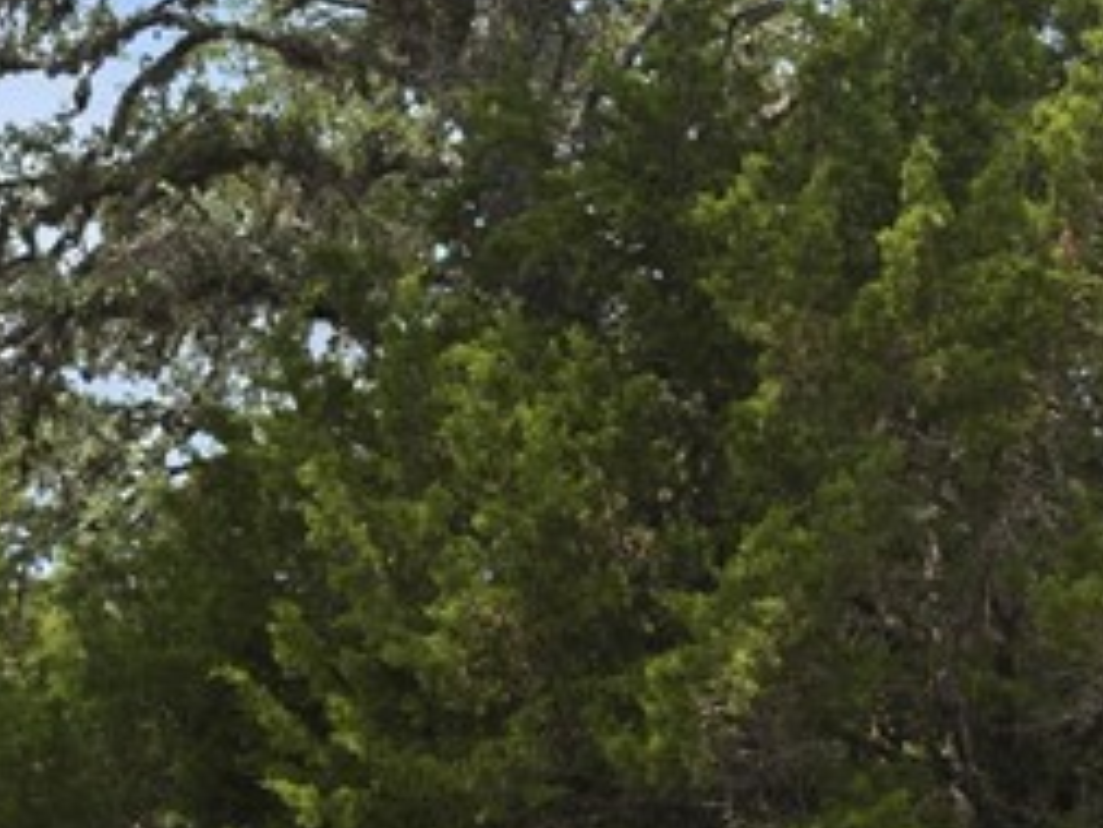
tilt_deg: +3.5
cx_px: 87
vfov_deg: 15.3
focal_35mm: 97
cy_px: 418
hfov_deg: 19.8
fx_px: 3092
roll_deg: +0.7
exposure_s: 1/5000
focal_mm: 6.8
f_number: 1.8
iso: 64
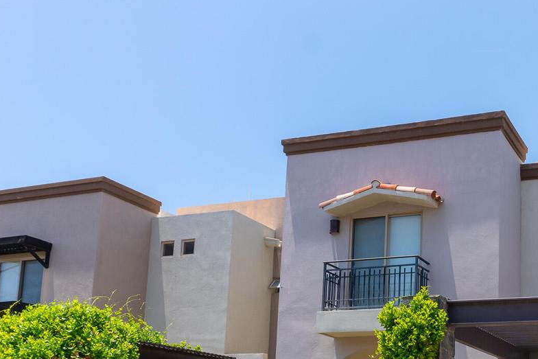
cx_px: 488
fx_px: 702
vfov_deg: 27.4
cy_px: 338
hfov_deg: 38.9
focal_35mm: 47
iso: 100
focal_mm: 16
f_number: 9
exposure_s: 1/400
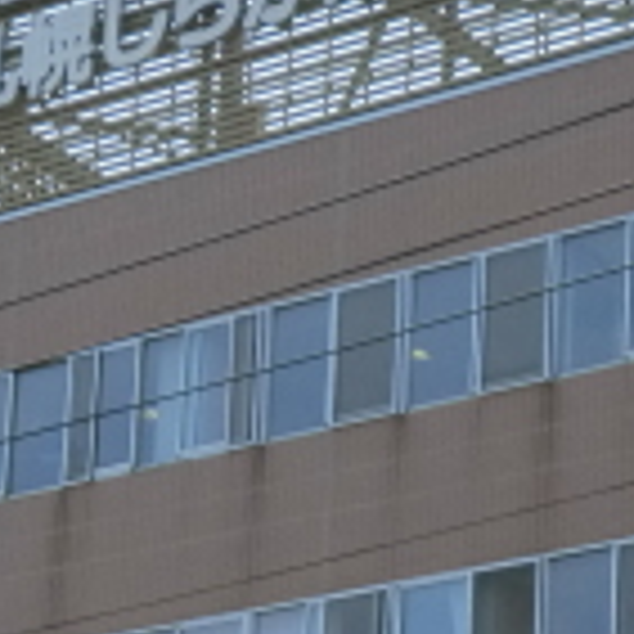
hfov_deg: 9.7
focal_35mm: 181
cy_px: 755
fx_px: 3751
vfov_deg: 9.5
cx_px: 243
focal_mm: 8.2
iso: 50
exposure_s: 1/800
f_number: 4.3
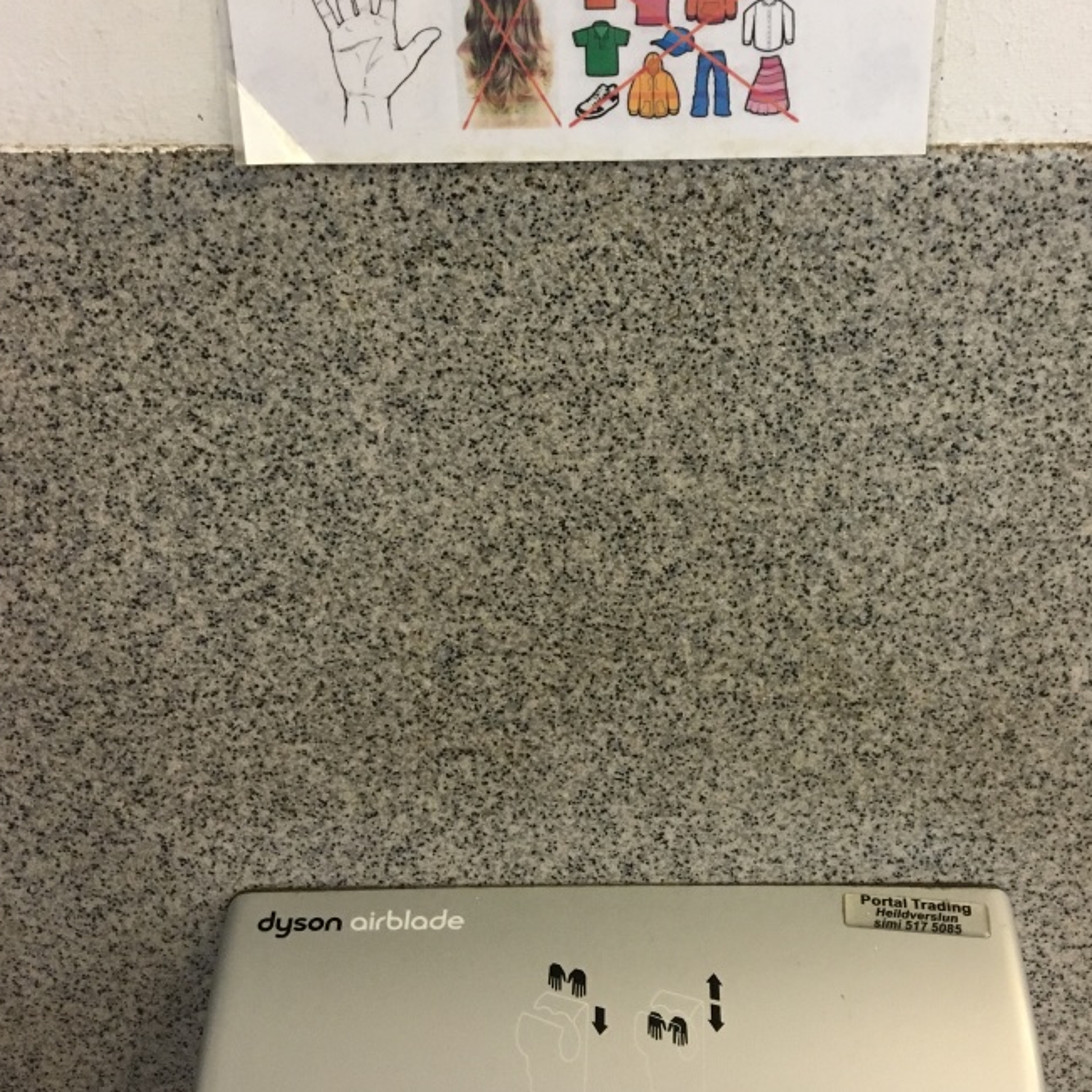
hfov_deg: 39.9
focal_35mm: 42
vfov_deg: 39.8
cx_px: 646
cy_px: 433
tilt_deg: -25.5
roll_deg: +1.1
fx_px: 1499
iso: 160
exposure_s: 1/30
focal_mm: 4.15
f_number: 2.2
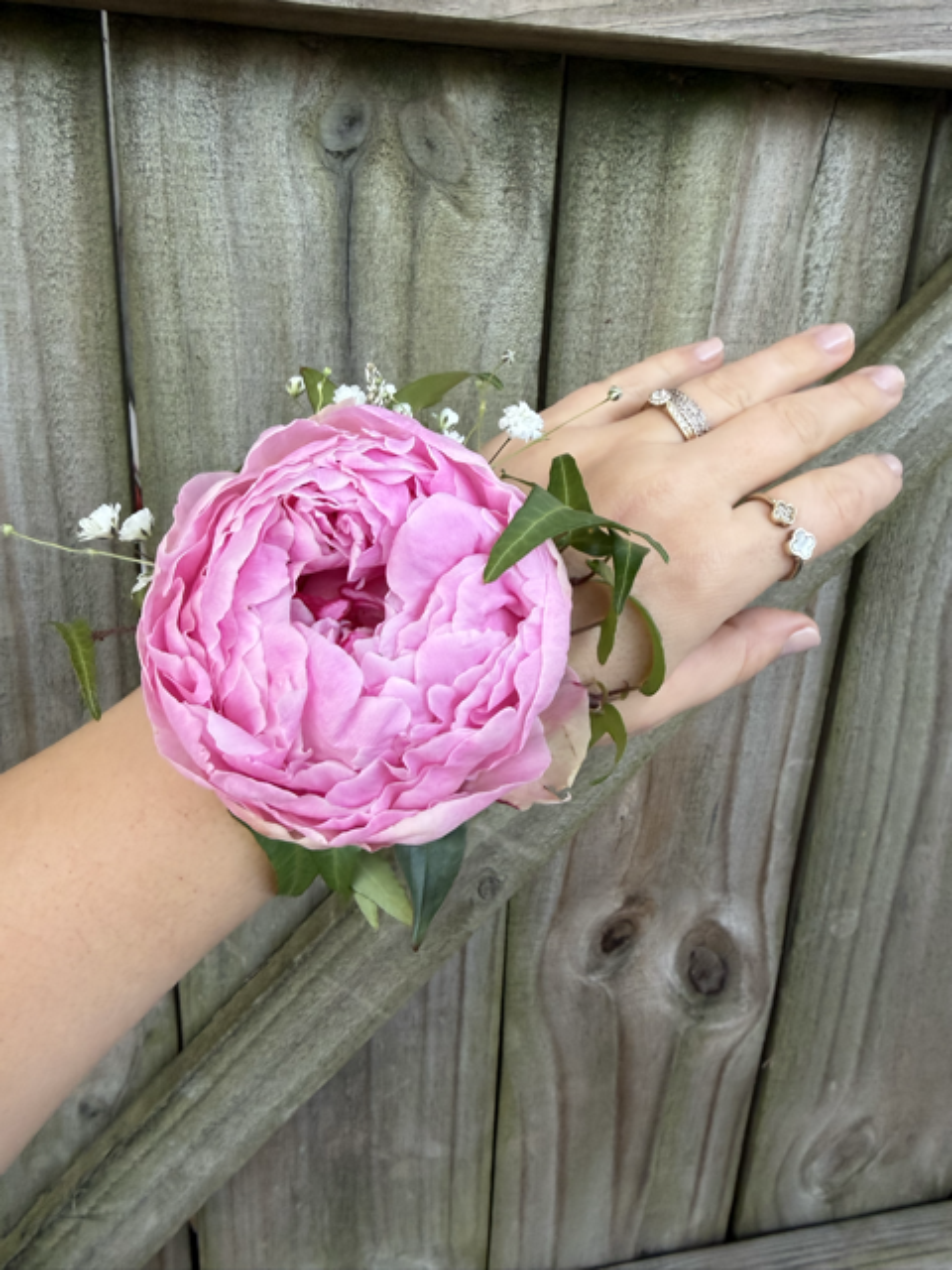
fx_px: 880
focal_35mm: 24
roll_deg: -4.0
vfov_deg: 71.6
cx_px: 476
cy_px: 635
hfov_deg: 56.8
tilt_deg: -19.9
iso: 200
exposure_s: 1/121
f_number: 2.2
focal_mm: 2.22
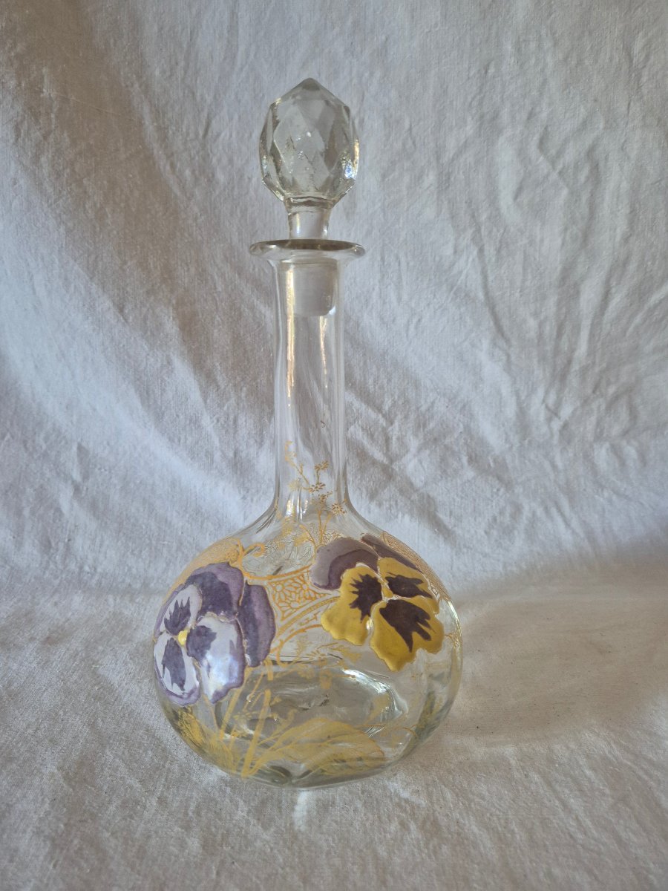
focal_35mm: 23
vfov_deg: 73.9
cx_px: 334
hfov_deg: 58.9
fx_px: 592
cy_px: 446
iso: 500
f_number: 1.8
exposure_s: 1/100
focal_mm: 5.4
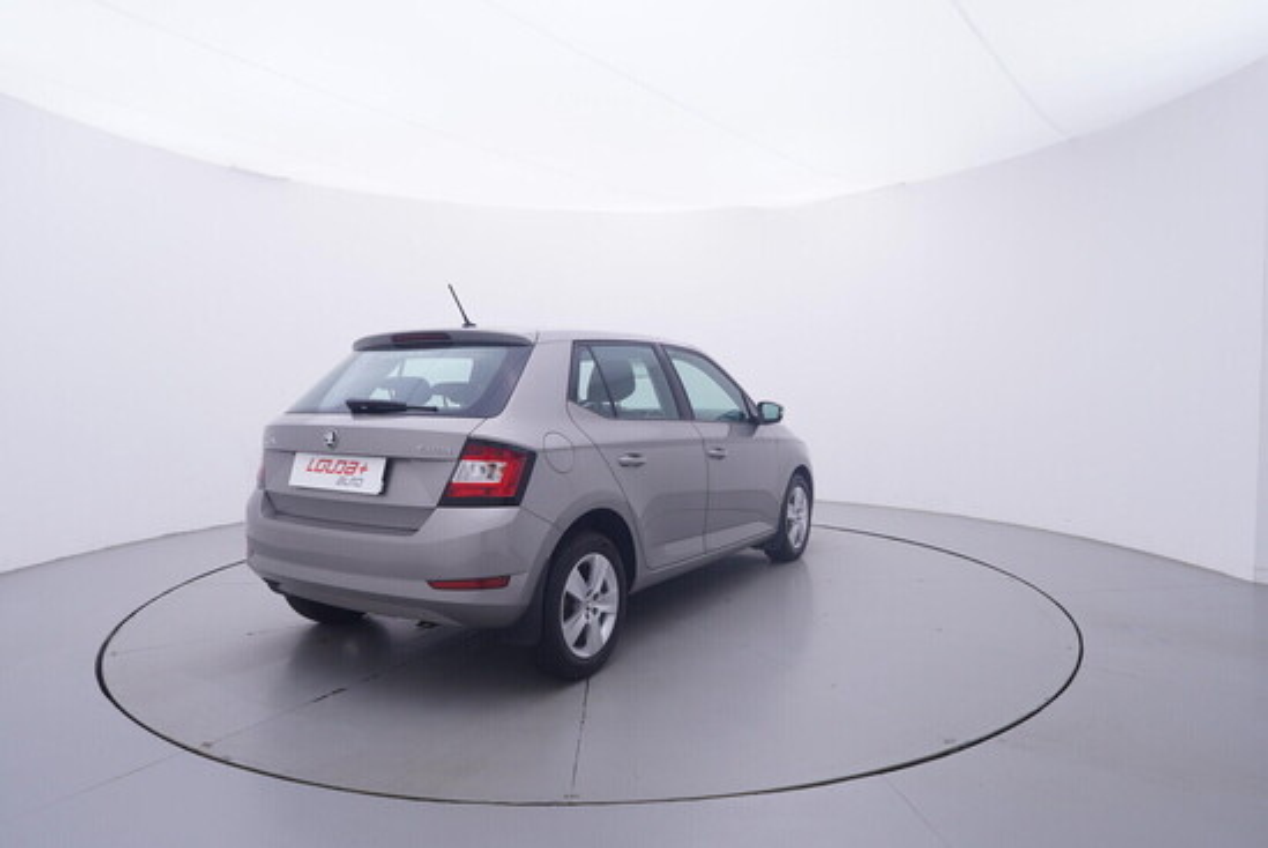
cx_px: 634
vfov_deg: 56.2
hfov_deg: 77.3
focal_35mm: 22
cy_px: 424
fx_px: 793
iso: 200
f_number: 5
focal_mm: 15
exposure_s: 1/80
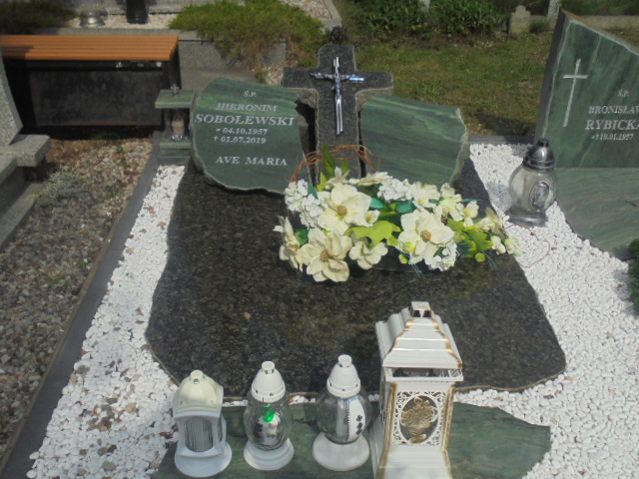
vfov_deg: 37.7
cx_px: 320
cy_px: 240
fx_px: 701
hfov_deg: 49.0
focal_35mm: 38
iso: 100
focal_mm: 6.9
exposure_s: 1/160
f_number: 13.3
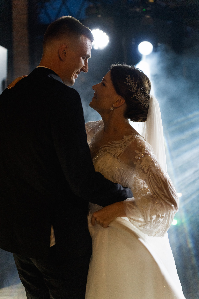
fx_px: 622
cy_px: 150
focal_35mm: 75
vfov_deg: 27.0
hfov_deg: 18.2
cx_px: 100
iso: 3200
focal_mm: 75
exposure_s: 1/200
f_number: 3.2
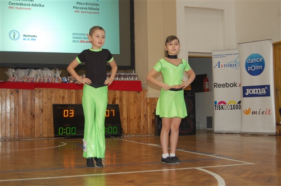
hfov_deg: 37.9
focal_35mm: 52
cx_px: 140
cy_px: 93
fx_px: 409
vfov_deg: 25.7
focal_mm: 35
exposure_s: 1/60
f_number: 4.8
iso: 400
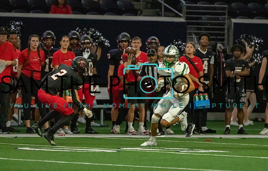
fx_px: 3735
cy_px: 84
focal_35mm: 509
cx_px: 168
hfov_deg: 4.1
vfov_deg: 2.6
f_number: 5.6
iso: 12800
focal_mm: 400
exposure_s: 1/1250
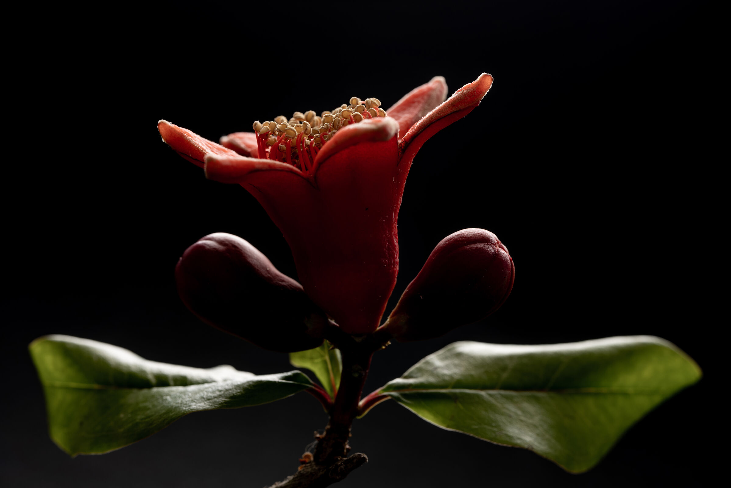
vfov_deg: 13.7
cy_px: 244
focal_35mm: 100
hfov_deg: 20.4
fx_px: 2030
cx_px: 366
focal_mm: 100
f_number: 10
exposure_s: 4
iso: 100
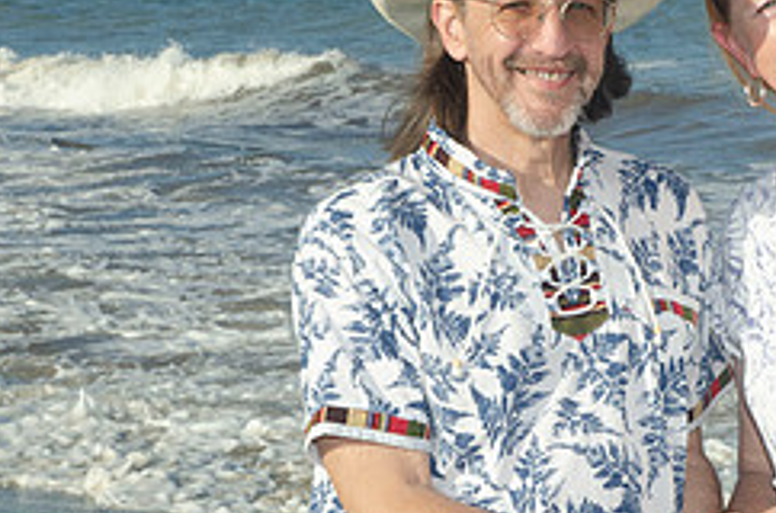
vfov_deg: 8.3
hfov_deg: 12.4
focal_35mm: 165
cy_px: 253
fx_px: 3547
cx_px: 709
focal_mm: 44
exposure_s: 1/250
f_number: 10
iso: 100
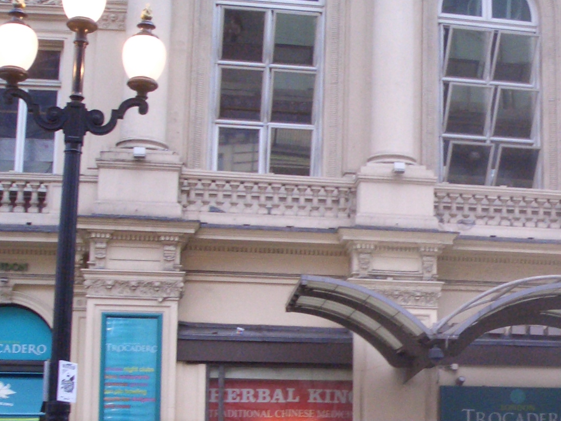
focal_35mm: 71
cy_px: 343
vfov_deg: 20.5
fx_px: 1151
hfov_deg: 26.5
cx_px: 507
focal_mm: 4.8
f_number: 4
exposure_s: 1/80
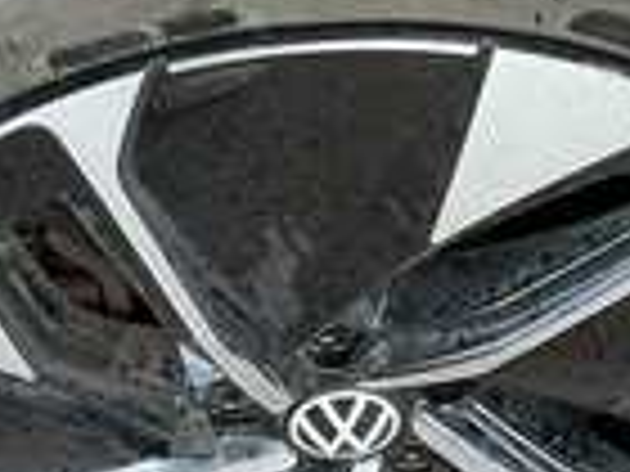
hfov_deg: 24.4
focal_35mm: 80
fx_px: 1456
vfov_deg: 18.4
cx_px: 392
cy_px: 243
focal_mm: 3
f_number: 1.8
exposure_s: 1/122
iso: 20
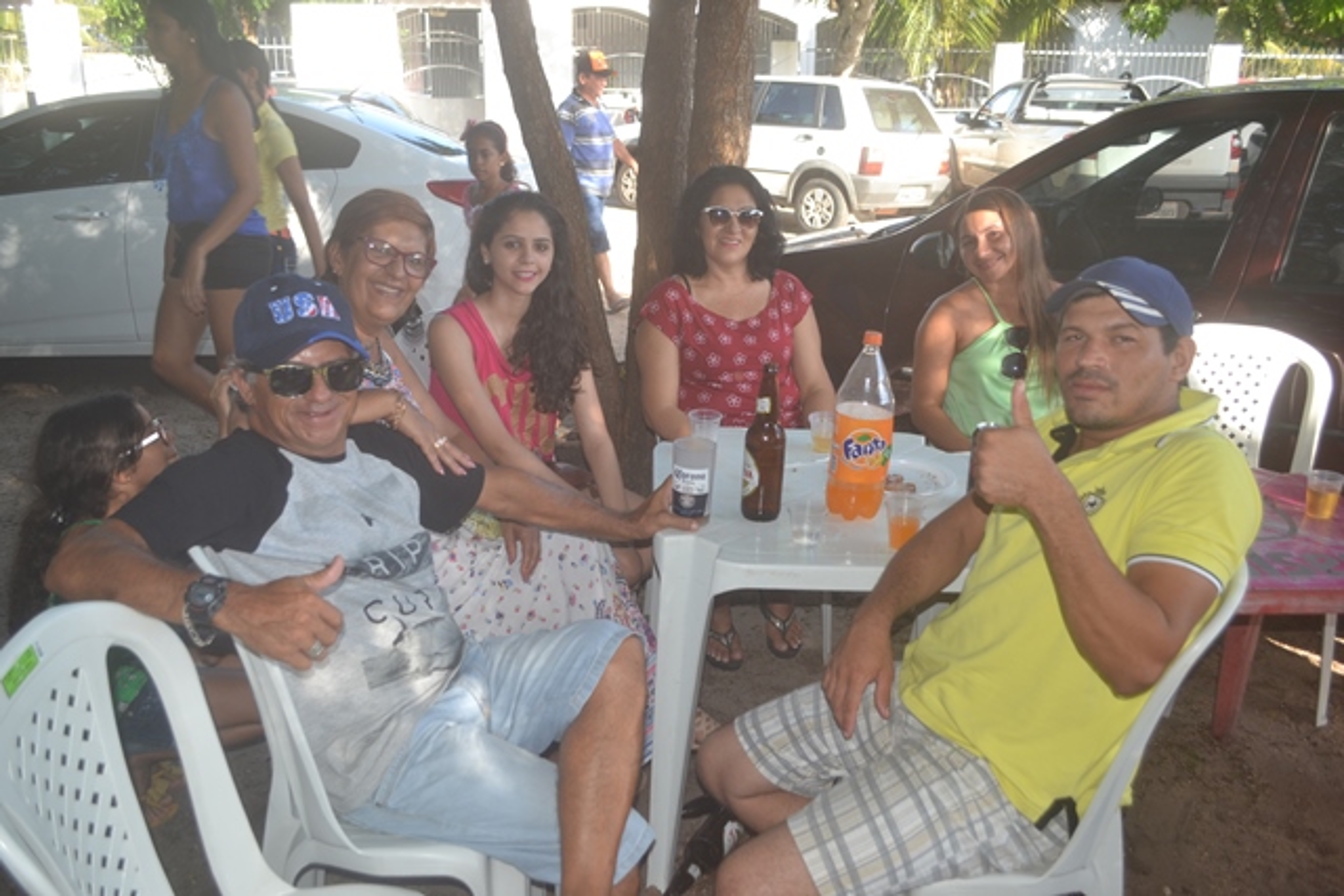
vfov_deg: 40.0
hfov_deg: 57.2
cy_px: 448
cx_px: 672
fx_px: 1232
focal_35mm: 33
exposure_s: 1/125
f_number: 4
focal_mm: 22
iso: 110
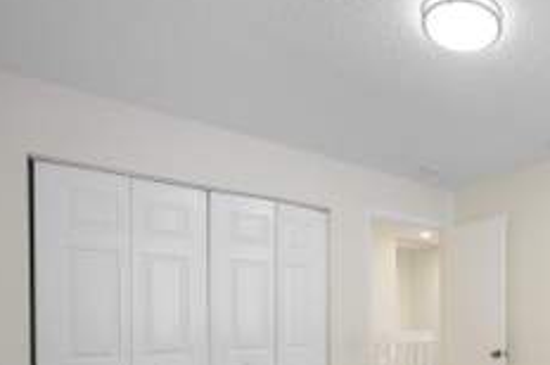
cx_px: 514
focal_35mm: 29
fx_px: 442
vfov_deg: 41.5
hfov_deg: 53.9
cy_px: 324
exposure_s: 1/1.25
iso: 100
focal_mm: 14
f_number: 9
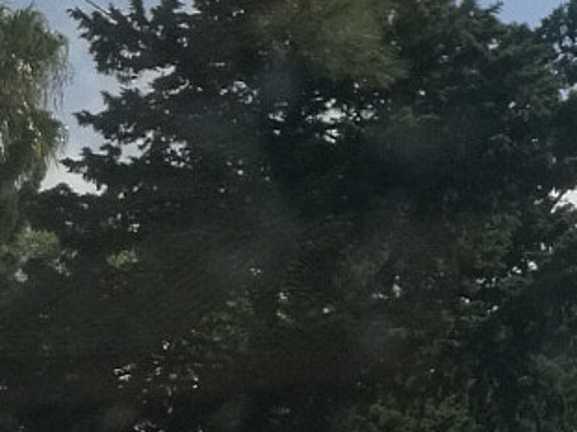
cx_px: 944
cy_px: 243
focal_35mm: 139
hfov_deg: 13.2
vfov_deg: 10.7
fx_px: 2316
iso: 50
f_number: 2
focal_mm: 4.04
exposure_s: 1/2137
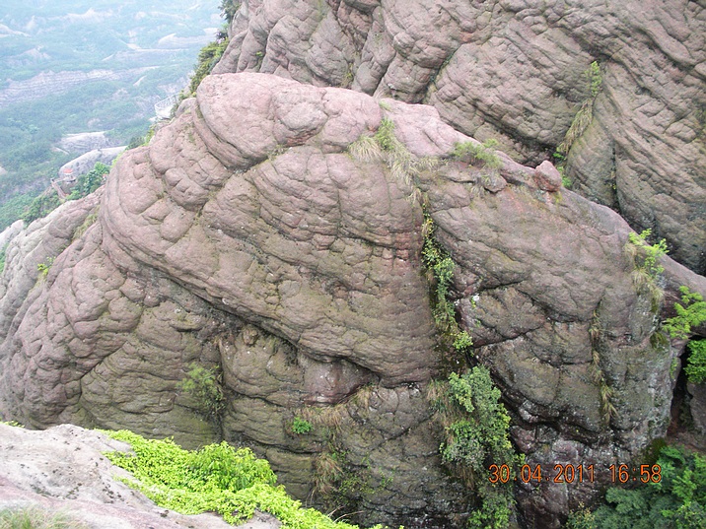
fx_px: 734
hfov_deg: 51.4
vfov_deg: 39.7
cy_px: 264
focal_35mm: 36
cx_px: 353
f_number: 3.5
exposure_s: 1/59.8
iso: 213
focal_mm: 6.3
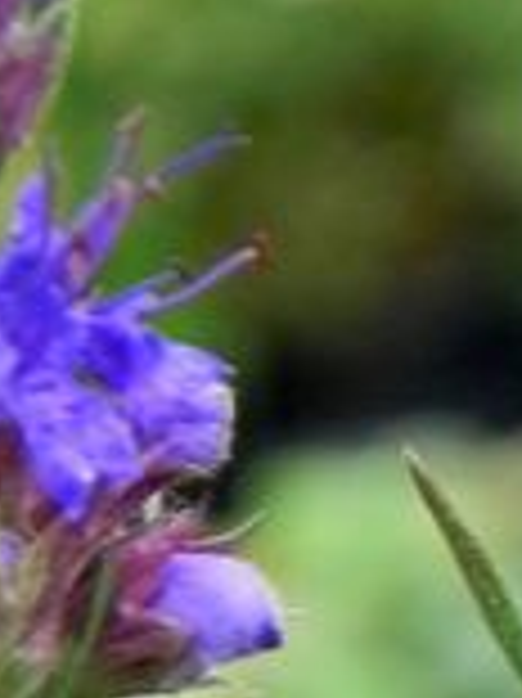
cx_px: 1206
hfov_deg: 4.3
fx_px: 6866
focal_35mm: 341
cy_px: 563
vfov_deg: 5.8
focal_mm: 11.8
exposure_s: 1/60
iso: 160
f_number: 3.5
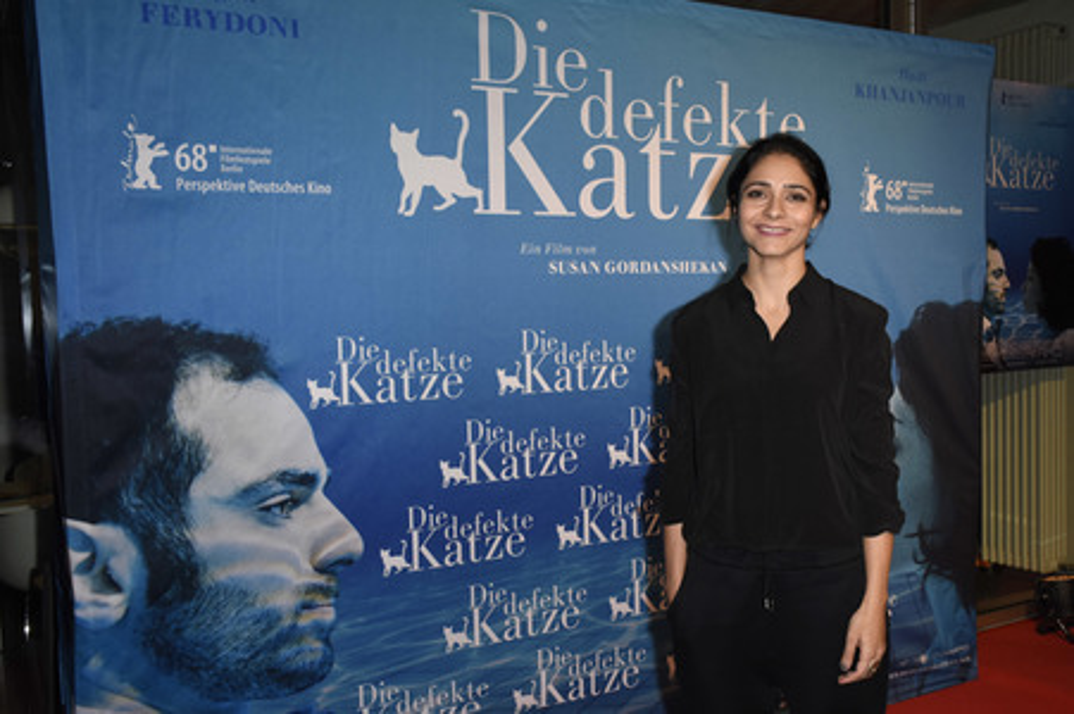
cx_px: 537
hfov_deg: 55.1
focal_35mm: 34
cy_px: 357
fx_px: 1028
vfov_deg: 38.3
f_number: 8
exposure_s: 1/160
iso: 500
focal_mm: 23
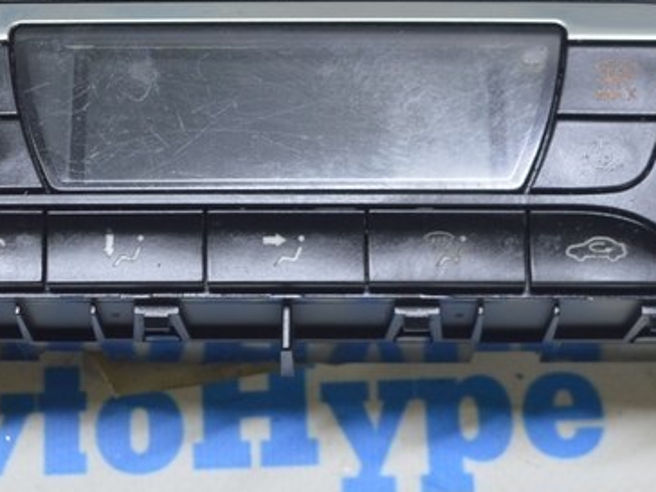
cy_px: 140
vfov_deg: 13.5
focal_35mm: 109
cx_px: 247
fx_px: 2072
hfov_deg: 18.0
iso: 400
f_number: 5.6
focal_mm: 27
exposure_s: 1/20
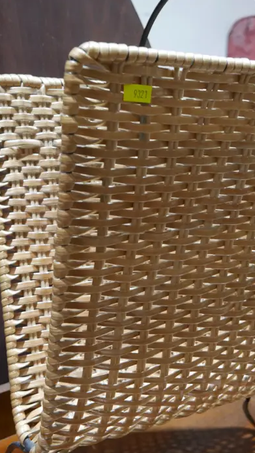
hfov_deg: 26.2
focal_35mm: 45
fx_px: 540
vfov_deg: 45.4
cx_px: 190
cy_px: 238
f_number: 3.5
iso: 400
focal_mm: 14
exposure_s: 1/60
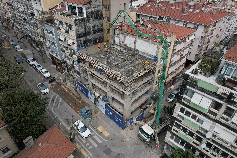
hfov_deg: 78.6
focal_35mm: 22
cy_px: 79
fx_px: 145
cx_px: 118
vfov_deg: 57.2
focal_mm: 8.38
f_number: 2.8
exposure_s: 1/640
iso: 120
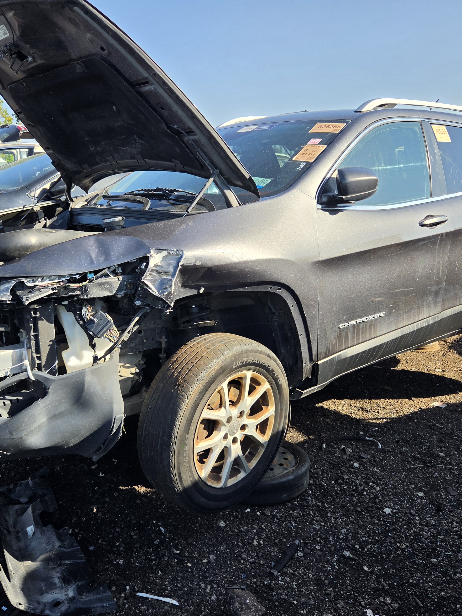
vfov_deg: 58.4
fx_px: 552
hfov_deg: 45.4
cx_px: 206
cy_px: 309
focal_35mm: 31
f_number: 1.8
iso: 80
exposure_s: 1/2490
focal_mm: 5.4
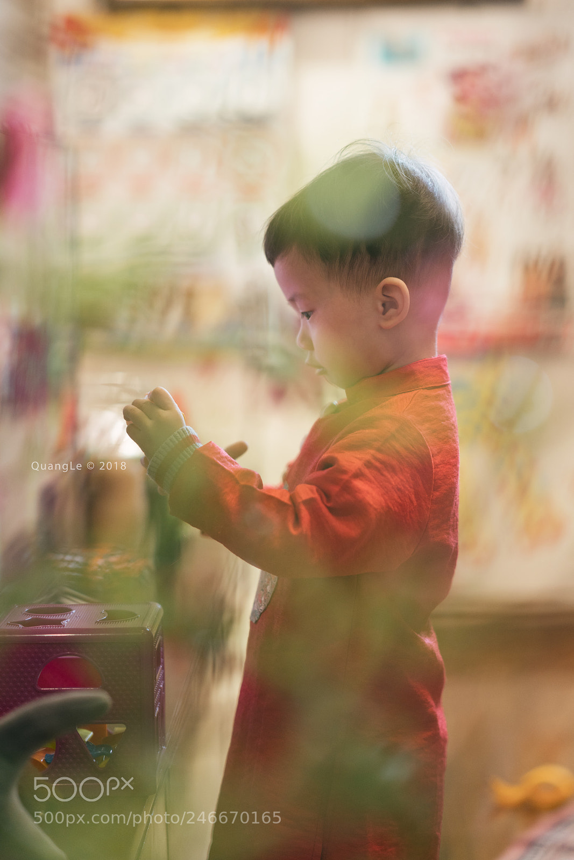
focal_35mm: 85
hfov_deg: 16.1
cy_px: 430
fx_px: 2032
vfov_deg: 23.9
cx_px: 287
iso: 640
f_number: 1.4
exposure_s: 1/160
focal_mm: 85
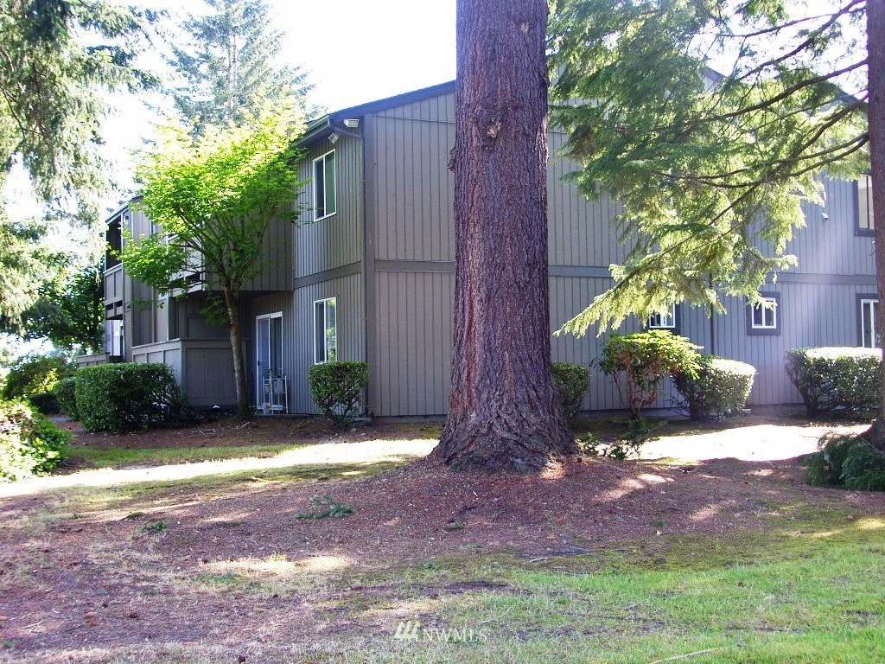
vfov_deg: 32.2
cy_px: 332
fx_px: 1150
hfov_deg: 42.1
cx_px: 442
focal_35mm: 45
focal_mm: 11.5
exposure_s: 1/80
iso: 50
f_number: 3.2
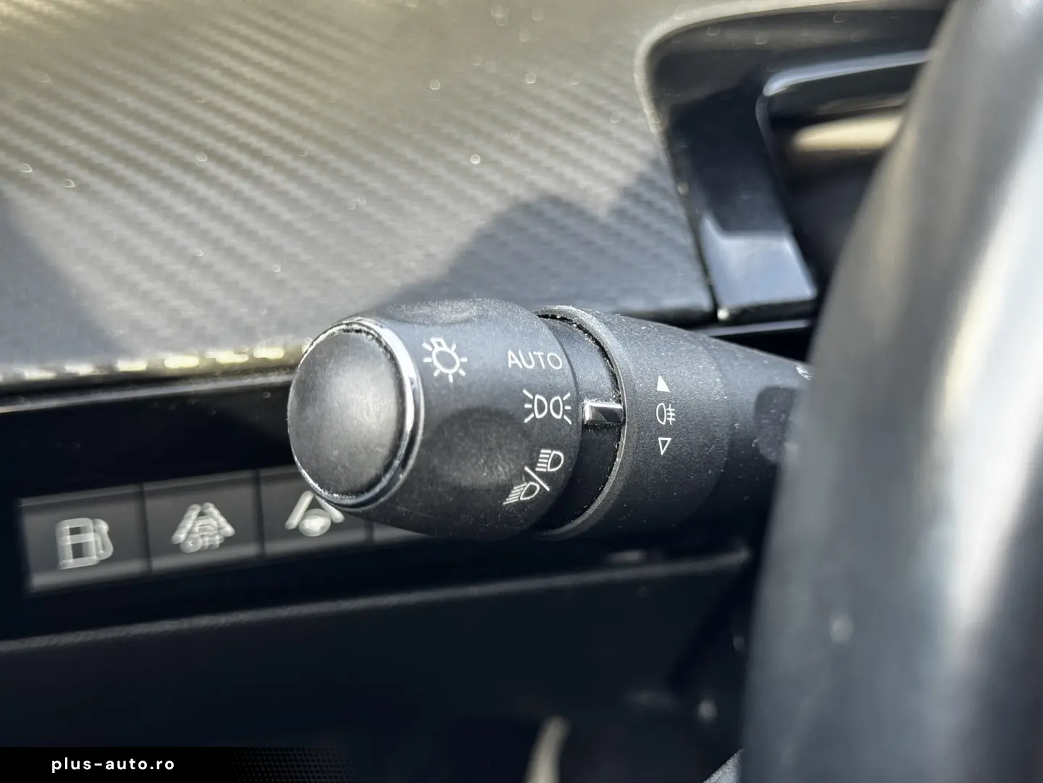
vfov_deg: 30.3
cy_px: 392
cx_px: 522
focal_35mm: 48
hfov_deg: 39.7
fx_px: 1446
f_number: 1.78
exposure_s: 1/89
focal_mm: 6.76
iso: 100
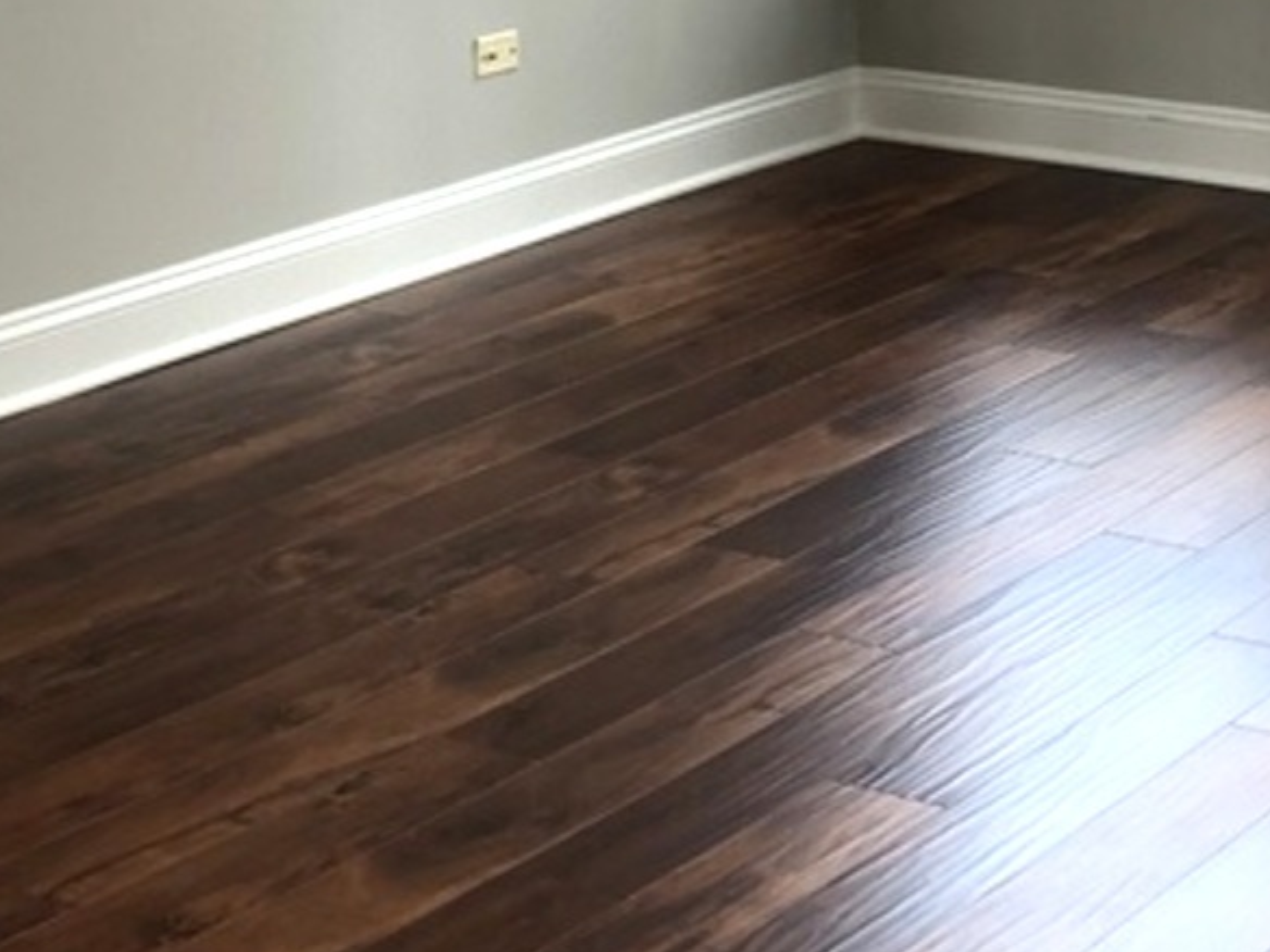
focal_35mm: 69
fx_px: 2531
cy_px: -124
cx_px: 886
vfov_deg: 20.2
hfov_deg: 27.9
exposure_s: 1/120
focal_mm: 4
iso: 50
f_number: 1.8
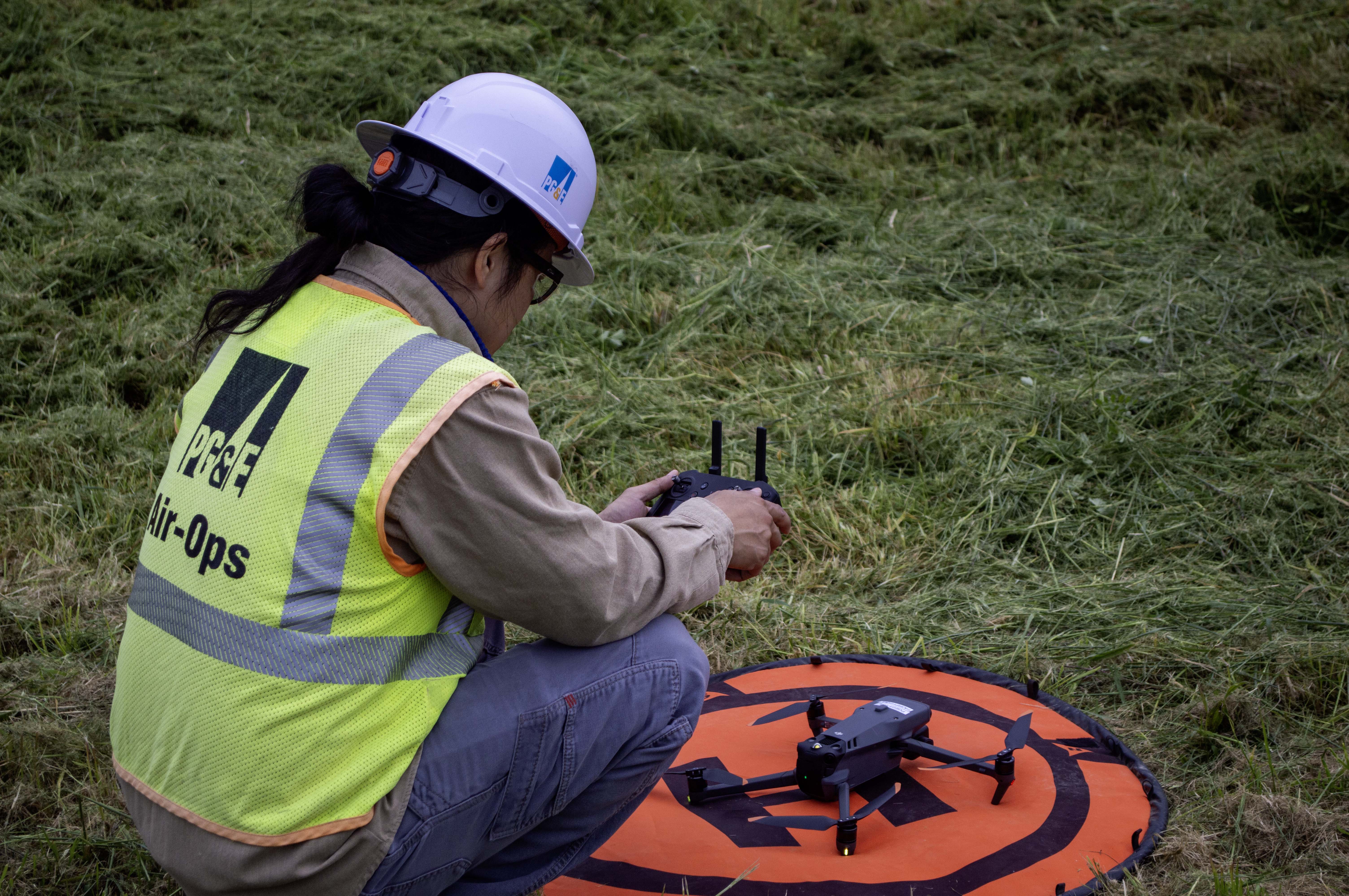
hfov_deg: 24.6
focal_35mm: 82
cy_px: 448
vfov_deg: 16.5
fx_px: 3089
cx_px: 674
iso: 200
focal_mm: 55
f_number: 5.6
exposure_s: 1/1600
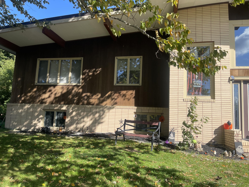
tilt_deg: +7.3
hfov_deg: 69.4
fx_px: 180
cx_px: 124
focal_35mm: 25
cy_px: 94
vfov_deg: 54.9
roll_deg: -3.1
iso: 32
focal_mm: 5.1
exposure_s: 1/1618
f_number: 1.6
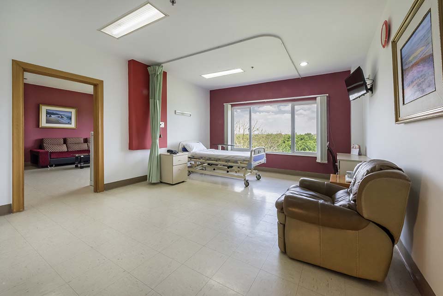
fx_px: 172
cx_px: 222
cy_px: 148
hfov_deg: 104.2
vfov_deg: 81.3
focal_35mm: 14
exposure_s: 1/20
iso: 1000
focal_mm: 14
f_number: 18
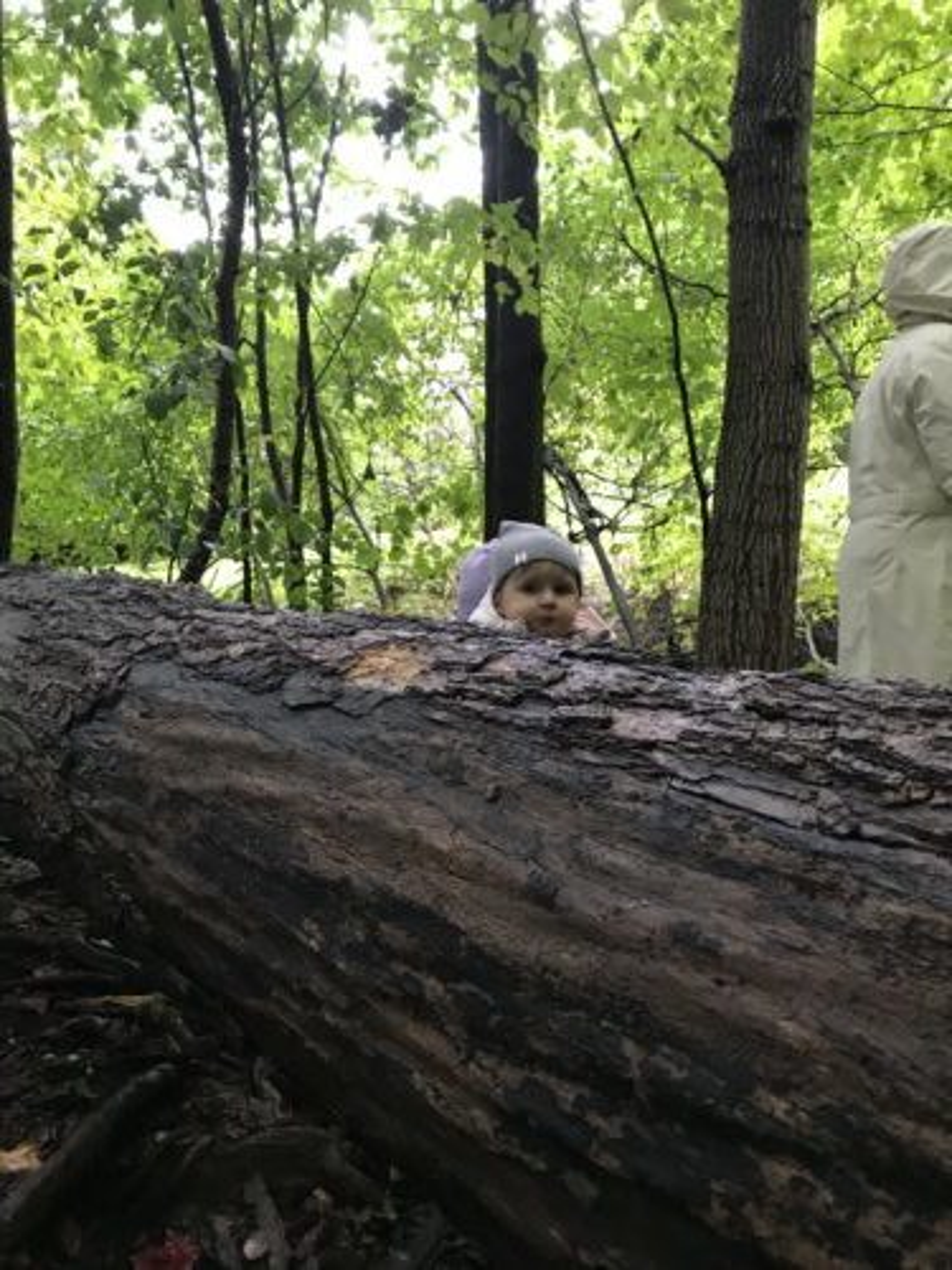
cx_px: 476
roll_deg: +3.7
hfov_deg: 49.7
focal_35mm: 28
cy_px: 635
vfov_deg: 63.4
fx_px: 1027
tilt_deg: -0.1
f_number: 1.8
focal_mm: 3.99
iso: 64
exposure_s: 1/15
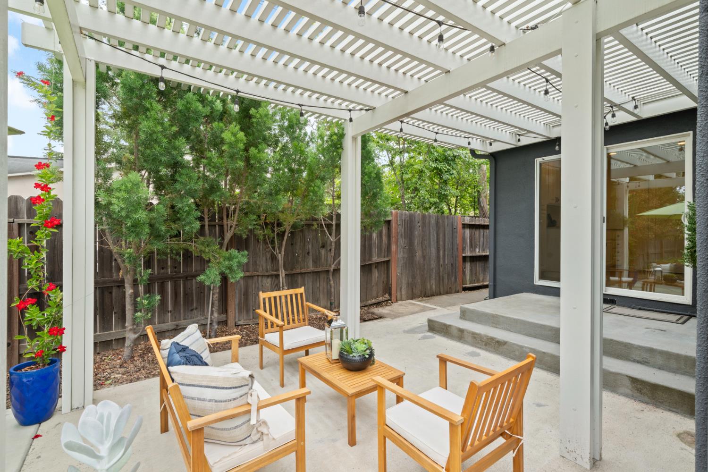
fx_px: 315
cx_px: 354
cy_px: 236
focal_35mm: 16
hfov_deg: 96.7
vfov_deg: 73.7
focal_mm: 16
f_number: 10
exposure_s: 1/13
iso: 100
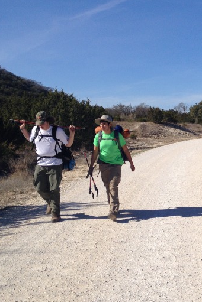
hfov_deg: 23.0
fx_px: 479
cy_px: 155
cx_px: 192
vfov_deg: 35.0
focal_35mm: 57
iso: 50
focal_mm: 4.28
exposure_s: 1/2762
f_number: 2.4
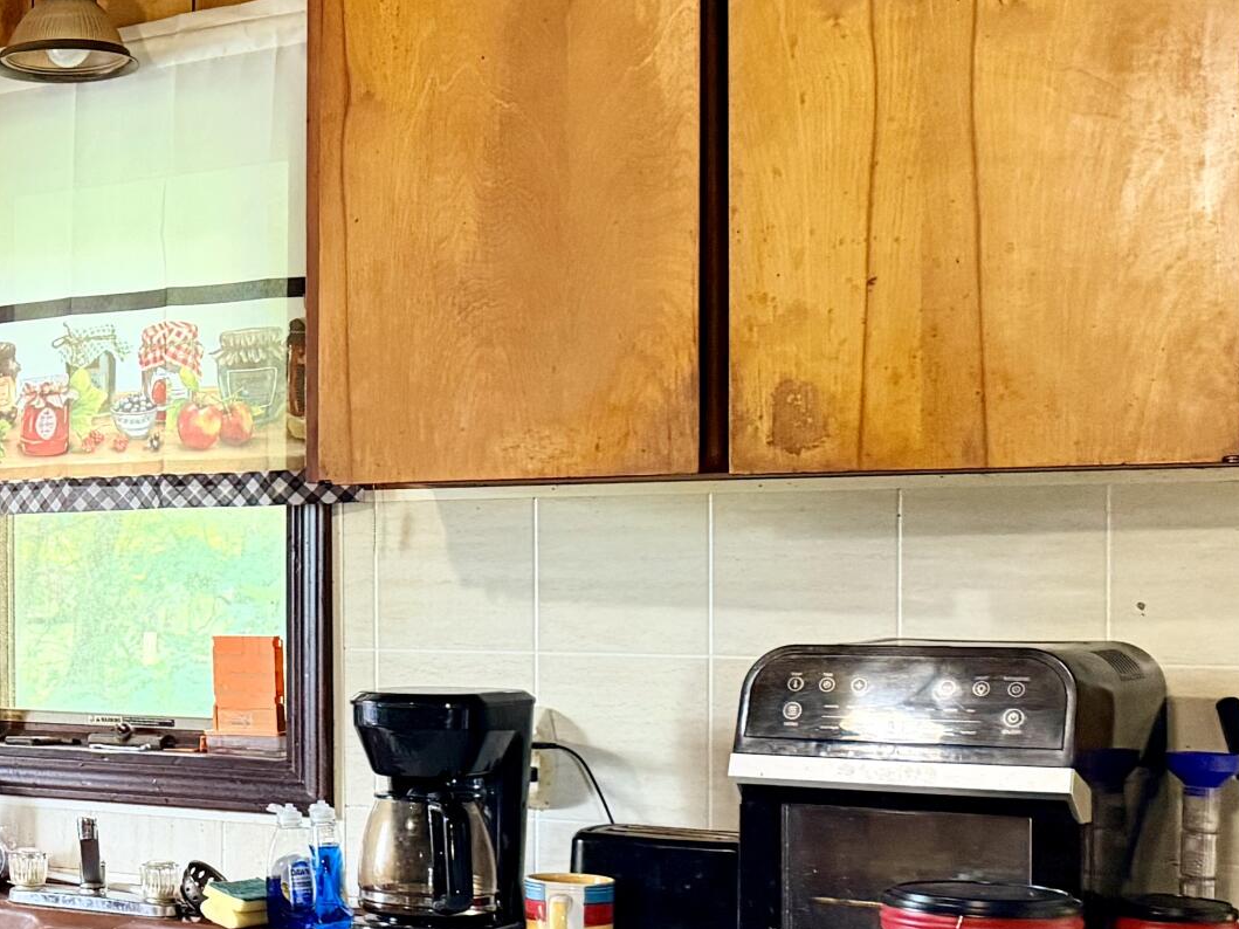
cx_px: -344
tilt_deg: -1.0
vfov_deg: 21.5
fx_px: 2434
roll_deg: +1.3
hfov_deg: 25.0
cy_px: 622
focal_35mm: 68
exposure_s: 1/60
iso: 500
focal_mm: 6.76
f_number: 1.78
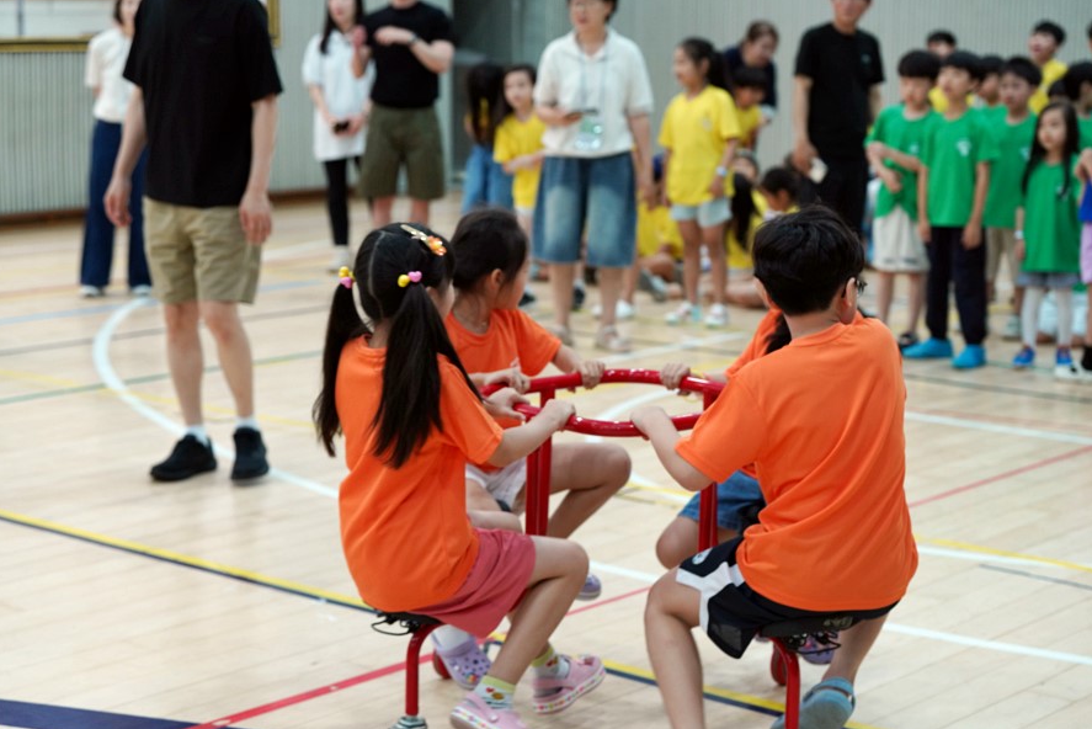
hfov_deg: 28.4
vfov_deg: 19.2
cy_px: 363
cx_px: 548
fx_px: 2154
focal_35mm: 71
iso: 1250
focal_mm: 70
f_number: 4
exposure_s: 1/160
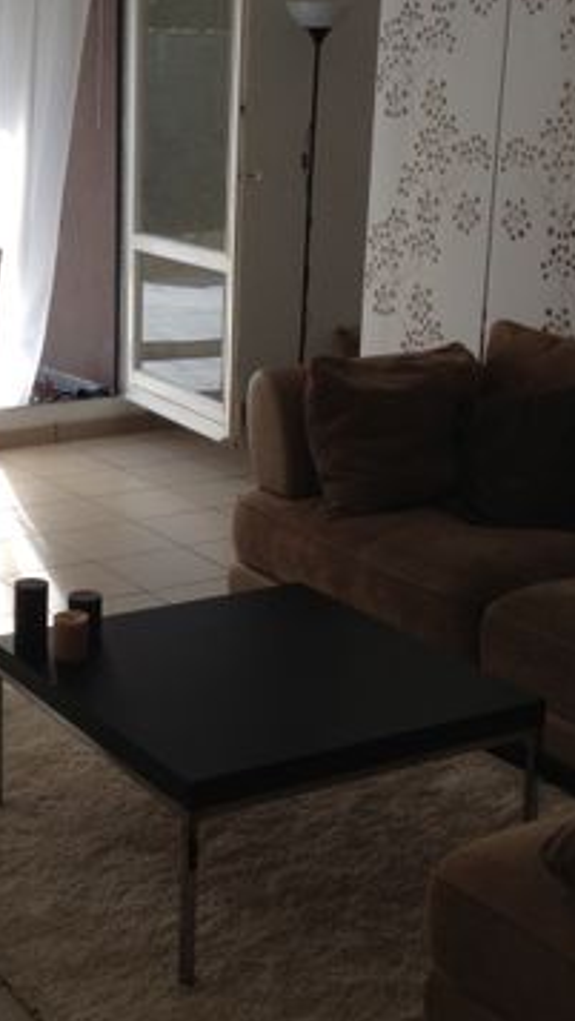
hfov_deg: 18.7
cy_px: 452
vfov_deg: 32.8
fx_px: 1734
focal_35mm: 64
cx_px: 137
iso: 64
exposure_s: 1/321
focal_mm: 4.28
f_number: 2.4
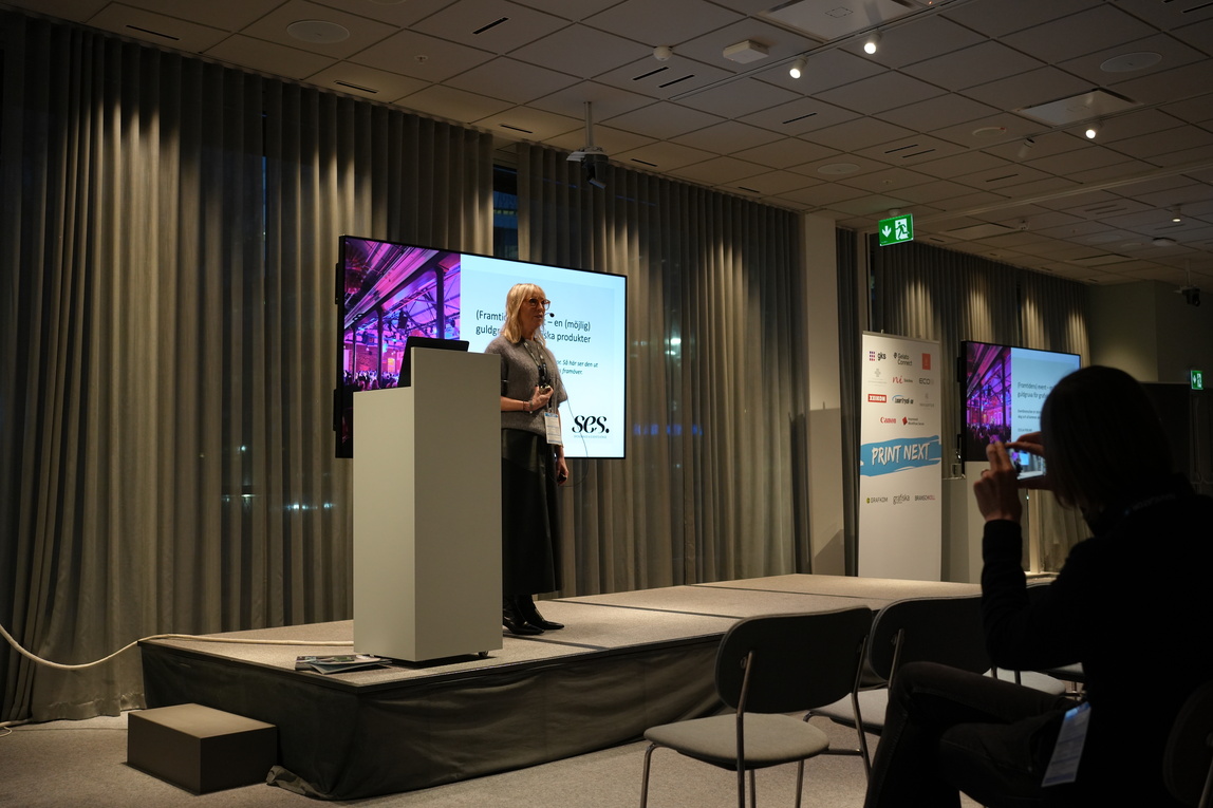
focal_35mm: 35
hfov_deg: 54.4
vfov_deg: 37.8
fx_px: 1179
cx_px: 606
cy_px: 404
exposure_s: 1/160
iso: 1600
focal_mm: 35
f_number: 4
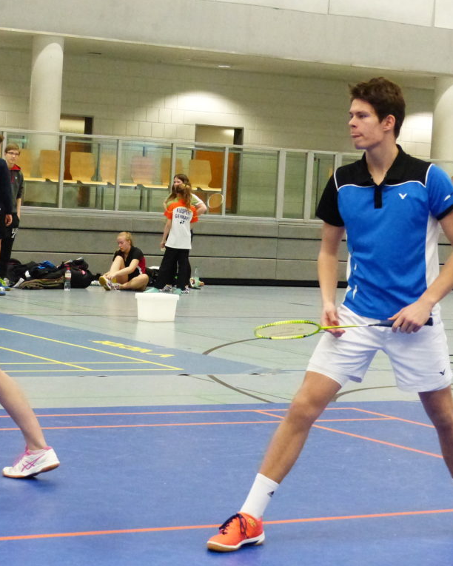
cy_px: 283
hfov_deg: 15.7
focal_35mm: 98
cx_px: 155
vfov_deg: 19.6
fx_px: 1642
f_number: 2.8
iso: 1600
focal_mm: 13.5
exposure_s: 1/125
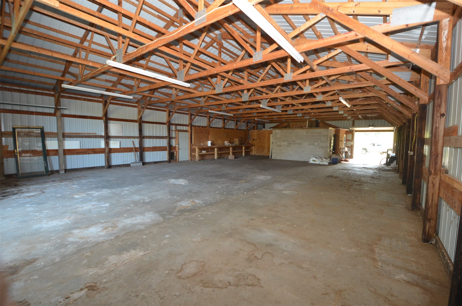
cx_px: 231
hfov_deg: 100.5
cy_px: 153
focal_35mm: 15
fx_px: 192
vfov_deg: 77.1
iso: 720
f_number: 4
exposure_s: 1/60
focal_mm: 10
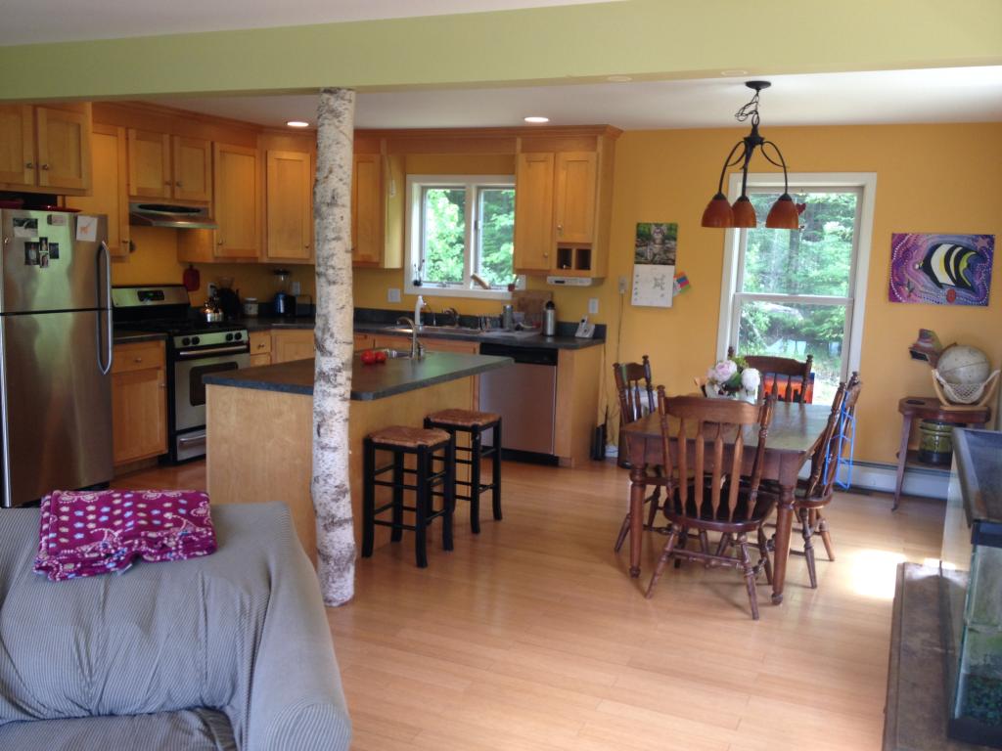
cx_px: 501
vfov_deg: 40.7
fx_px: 1013
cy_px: 376
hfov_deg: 52.6
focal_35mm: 35
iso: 50
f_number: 2.4
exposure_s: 1/25
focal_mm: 4.28
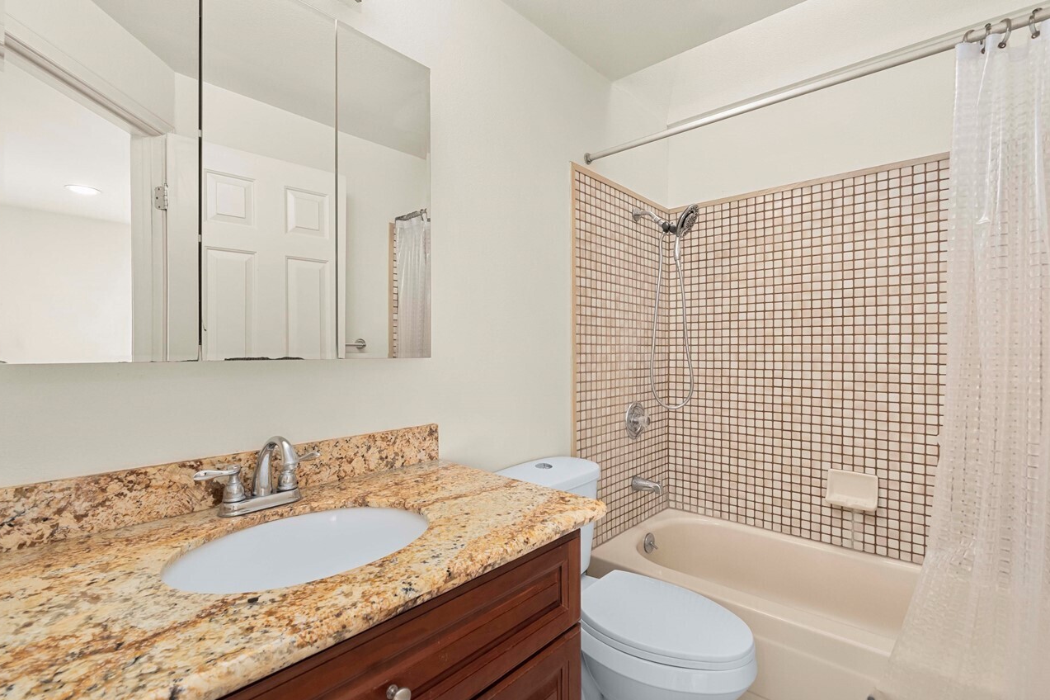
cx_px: 531
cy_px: 361
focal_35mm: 16
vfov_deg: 73.7
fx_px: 467
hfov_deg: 96.7
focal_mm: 12
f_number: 7.1
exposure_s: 1/30
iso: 500
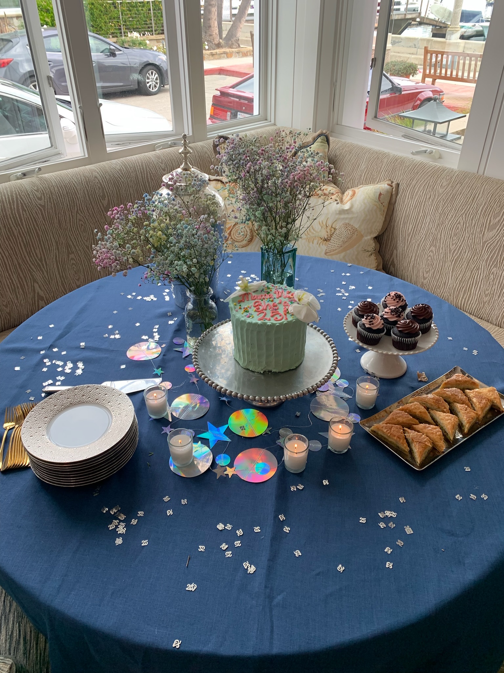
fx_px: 505
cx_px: 252
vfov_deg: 67.3
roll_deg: +1.5
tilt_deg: -33.4
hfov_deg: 53.1
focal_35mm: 26
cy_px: 336
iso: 80
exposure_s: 1/120
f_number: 1.8
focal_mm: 4.25
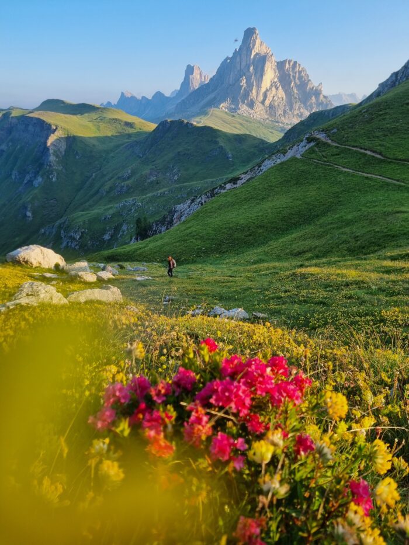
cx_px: 204
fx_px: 410
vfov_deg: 67.3
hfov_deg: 53.1
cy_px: 272
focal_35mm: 26
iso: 50
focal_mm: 5.4
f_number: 1.8
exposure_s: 1/782
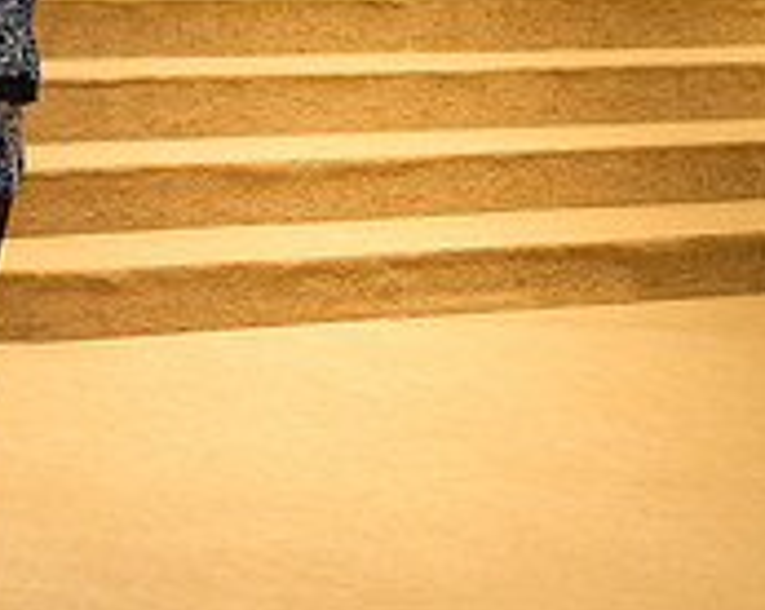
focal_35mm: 88
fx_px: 1990
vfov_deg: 17.1
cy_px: 18
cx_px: -407
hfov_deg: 18.9
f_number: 4
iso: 1250
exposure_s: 1/80
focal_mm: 28
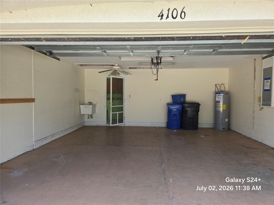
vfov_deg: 58.9
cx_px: 137
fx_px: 182
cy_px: 102
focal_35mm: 23
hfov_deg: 73.9
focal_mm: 5.4
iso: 25
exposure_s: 1/180
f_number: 1.8
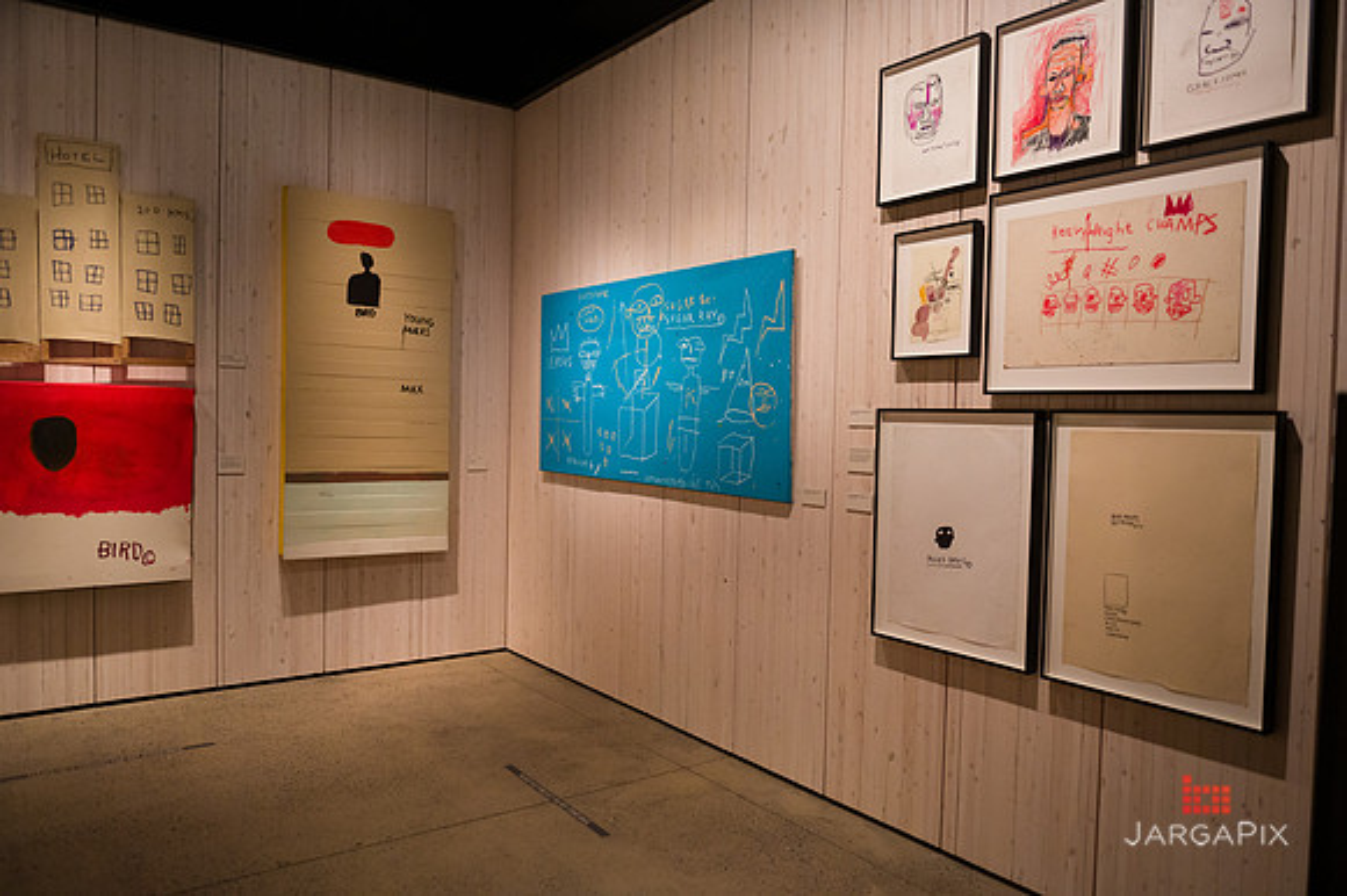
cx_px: 674
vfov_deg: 49.5
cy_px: 448
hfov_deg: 69.4
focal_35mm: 26
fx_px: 972
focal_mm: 26
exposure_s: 1/500
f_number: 3.2
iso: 3200
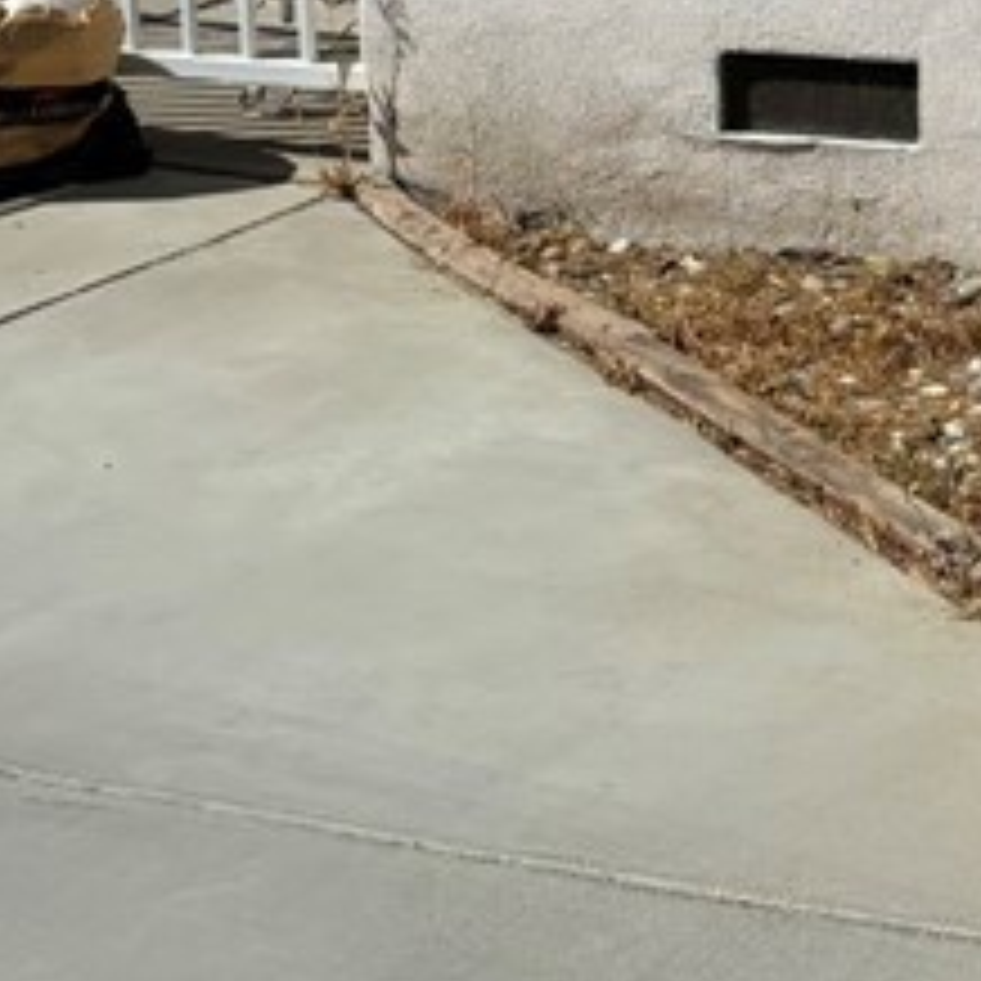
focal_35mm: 108
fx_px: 3463
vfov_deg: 15.5
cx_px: 1566
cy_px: -202
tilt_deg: -6.9
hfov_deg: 14.7
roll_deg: -0.2
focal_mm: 5.96
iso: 50
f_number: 1.6
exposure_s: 1/8333
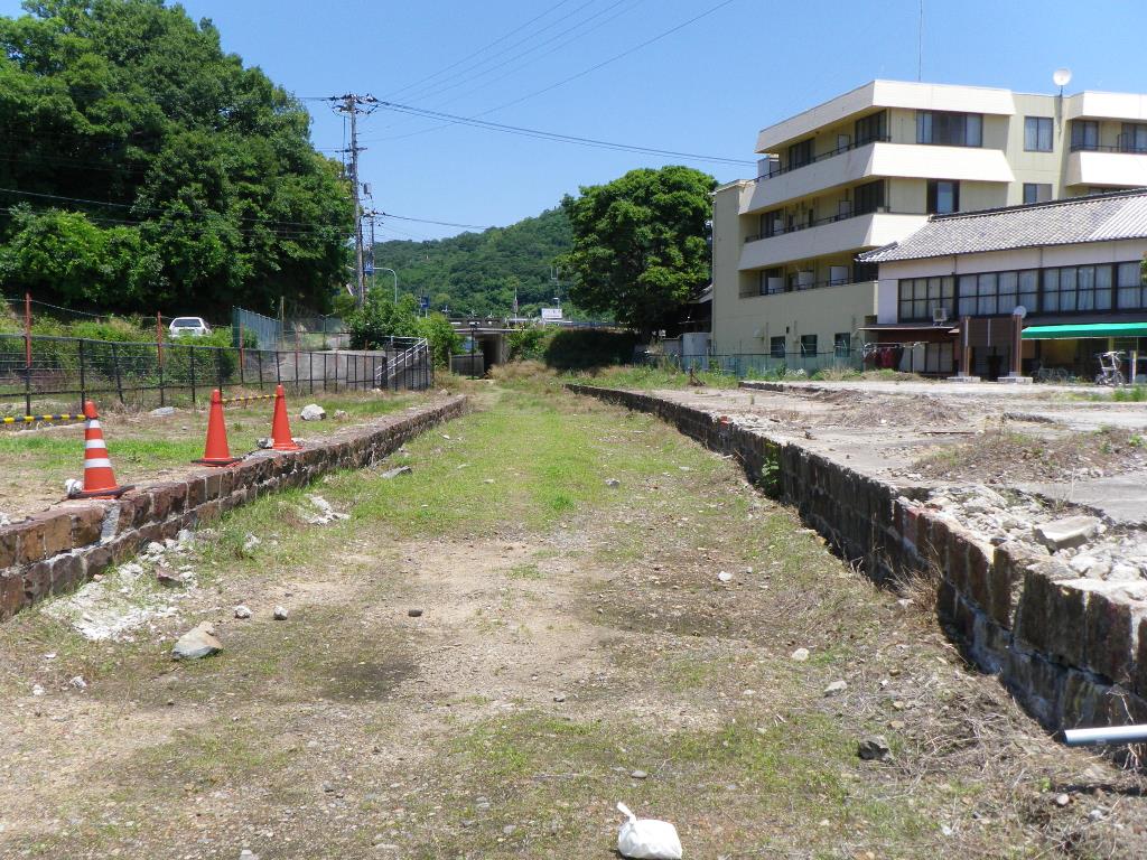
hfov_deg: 52.6
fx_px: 1160
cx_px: 574
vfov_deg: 40.7
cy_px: 430
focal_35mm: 35
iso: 64
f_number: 6.3
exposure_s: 1/200
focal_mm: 6.2
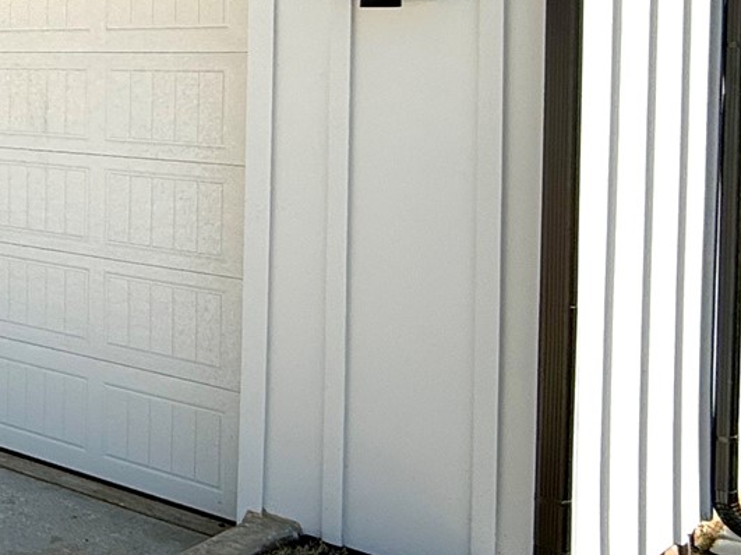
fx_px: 1156
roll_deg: -0.6
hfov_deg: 23.2
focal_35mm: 54
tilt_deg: -1.2
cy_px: 79
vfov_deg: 26.3
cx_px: -525
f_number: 2.2
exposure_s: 1/1961
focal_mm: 2.22
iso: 50
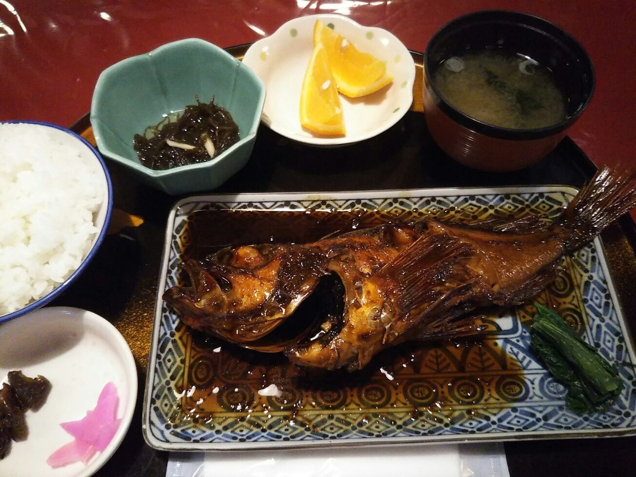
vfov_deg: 46.8
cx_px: 318
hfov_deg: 60.0
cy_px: 238
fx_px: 551
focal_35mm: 30
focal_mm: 4
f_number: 2.2
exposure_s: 1/24
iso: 500
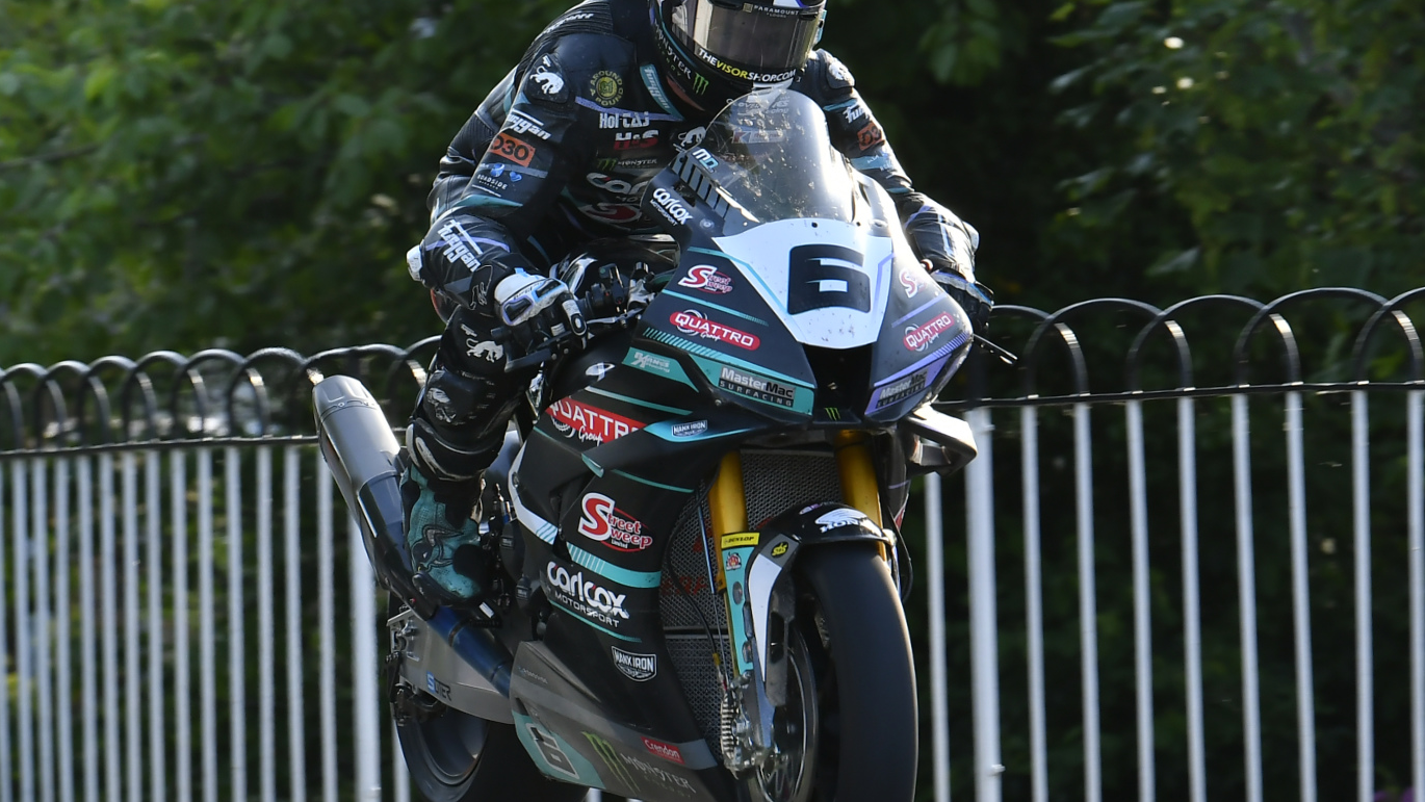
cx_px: 515
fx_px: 13869
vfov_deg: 3.3
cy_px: 450
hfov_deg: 5.9
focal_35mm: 367
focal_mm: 160
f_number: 5.6
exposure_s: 1/500
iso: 360
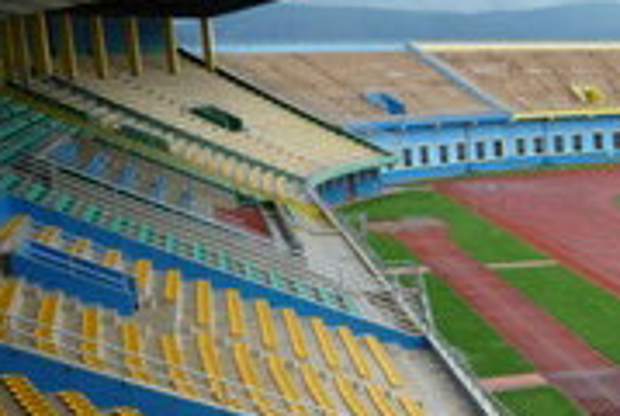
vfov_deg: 15.4
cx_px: 963
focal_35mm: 87
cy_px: 458
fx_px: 1501
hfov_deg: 19.8
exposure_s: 1/500
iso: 100
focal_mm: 4.4
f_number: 3.5
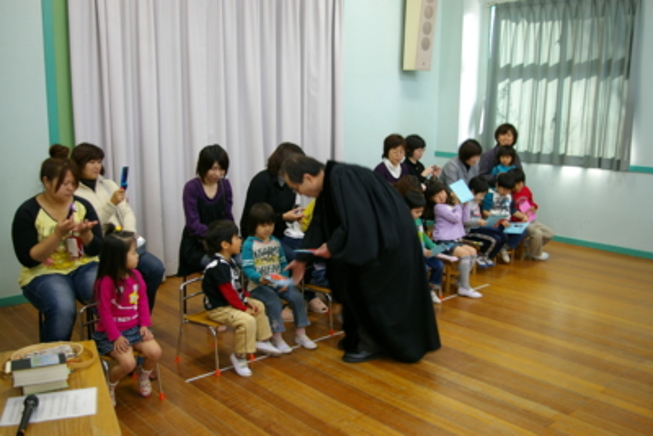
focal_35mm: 34
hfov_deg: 55.1
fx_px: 626
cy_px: 218
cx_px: 326
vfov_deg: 38.4
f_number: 4
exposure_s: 1/20
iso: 400
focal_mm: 23
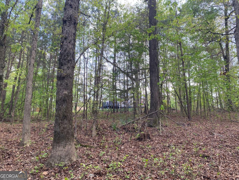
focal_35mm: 26
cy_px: 90
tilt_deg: +11.0
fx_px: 180
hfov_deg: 67.3
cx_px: 120
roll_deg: -1.1
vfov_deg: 53.1
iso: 32
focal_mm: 4.25
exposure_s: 1/190
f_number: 1.8
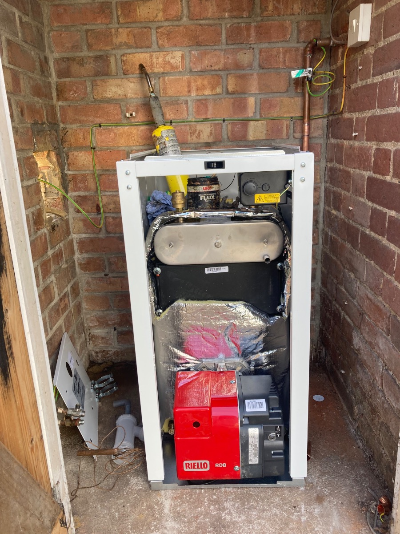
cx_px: 200
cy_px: 267
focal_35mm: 28
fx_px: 431
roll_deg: +3.1
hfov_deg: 49.7
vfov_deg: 63.4
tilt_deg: -15.1
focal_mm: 3.99
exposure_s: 1/121
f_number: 1.8
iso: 25
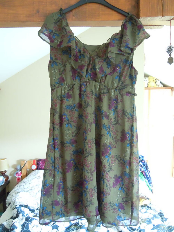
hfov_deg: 46.8
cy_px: 116
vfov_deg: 60.0
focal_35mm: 30
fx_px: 201
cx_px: 87
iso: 800
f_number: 3.5
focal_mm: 5.4
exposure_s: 1/5
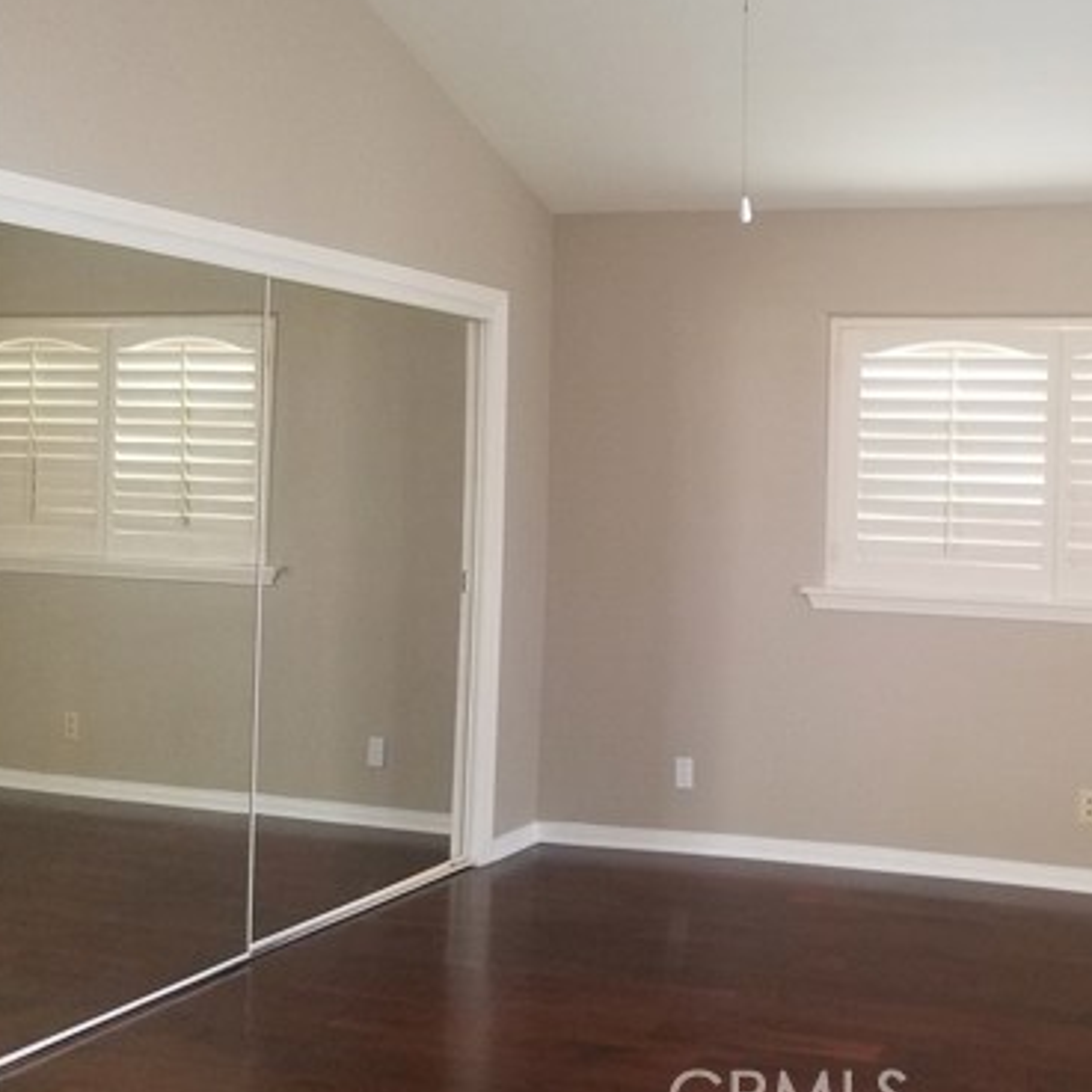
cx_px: 929
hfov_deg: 39.6
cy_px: 427
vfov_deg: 41.6
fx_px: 1428
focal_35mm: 40
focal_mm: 4.2
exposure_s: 1/14
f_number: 1.7
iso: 200
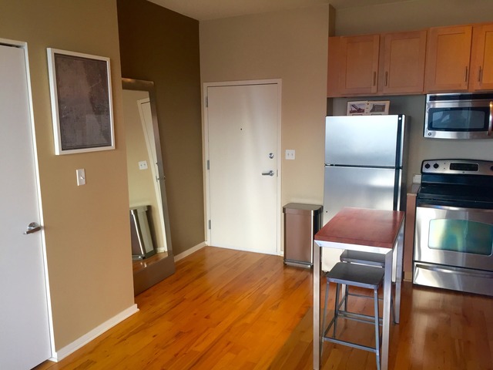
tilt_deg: -9.8
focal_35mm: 29
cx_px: 246
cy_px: 185
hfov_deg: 61.7
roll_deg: +0.6
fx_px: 413
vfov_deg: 48.2
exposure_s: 1/30
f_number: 2.2
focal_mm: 4.15
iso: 32
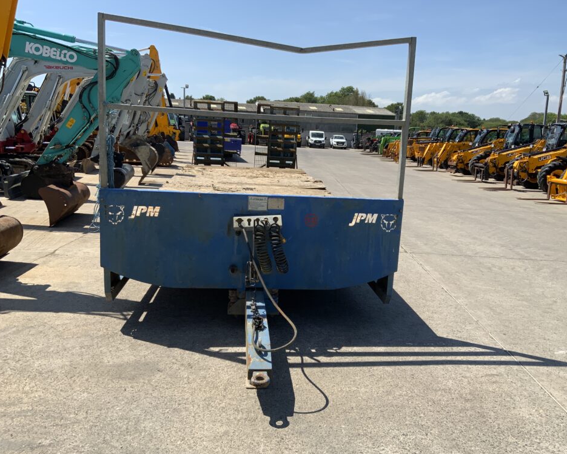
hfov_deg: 57.1
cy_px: 222
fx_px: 520
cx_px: 305
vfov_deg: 47.1
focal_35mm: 31
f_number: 1.8
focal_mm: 3
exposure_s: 1/1984
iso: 16
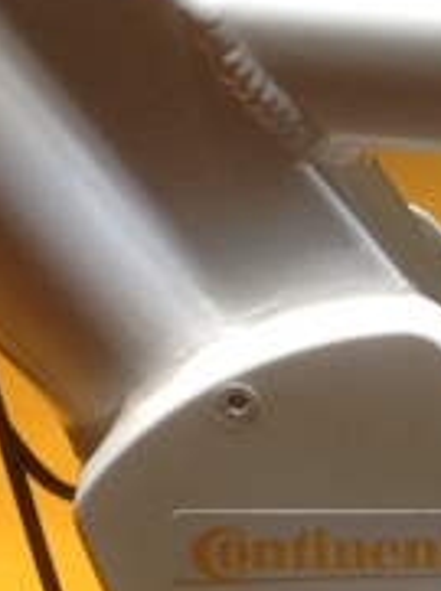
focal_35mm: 124
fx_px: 2114
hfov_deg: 11.7
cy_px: 473
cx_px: 539
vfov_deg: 15.8
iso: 50
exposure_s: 1/120
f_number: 2.4
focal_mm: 4.28
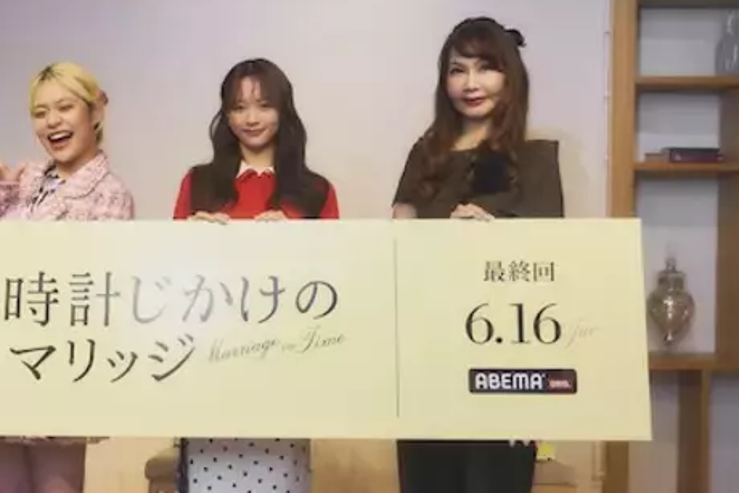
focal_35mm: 47
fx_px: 965
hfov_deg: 41.7
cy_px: 250
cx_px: 289
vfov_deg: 28.7
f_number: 4.5
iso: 200
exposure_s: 1/160
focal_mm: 36
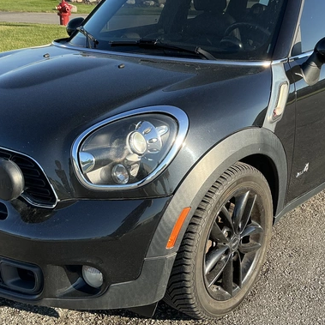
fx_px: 520
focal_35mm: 49
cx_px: 177
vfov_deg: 34.6
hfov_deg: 34.7
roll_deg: -0.7
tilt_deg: -13.8
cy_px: 138
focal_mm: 3
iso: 25
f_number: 1.8
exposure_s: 1/504
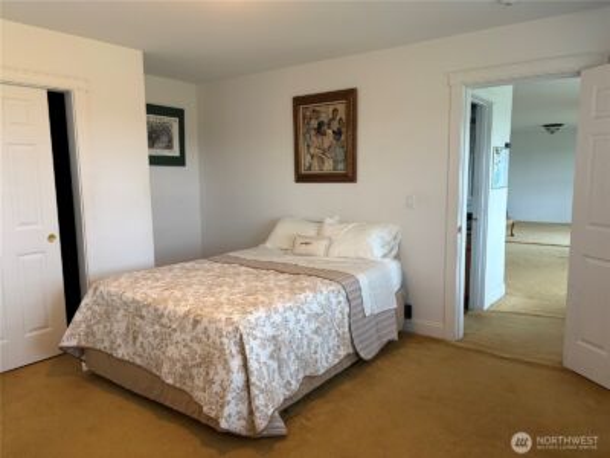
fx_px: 458
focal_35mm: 26
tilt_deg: -8.2
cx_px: 305
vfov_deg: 53.1
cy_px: 229
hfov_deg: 67.3
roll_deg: +1.2
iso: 200
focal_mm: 5.96
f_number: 1.6
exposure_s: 1/60
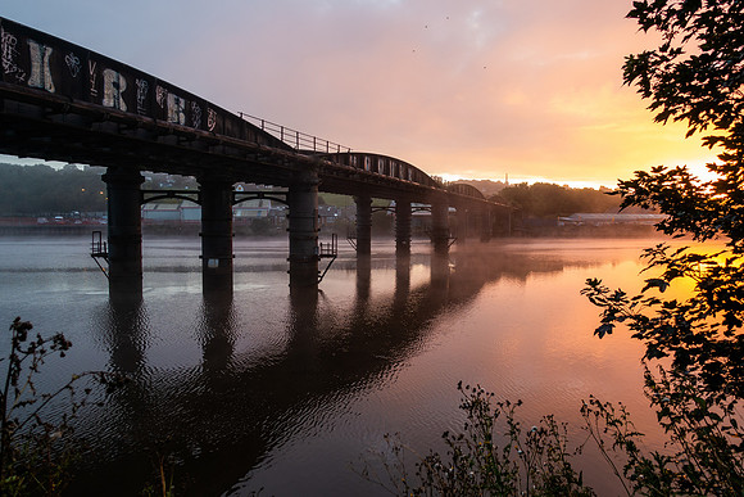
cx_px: 372
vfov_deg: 52.3
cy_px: 248
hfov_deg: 72.7
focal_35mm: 24
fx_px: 505
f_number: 2.8
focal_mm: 8.8
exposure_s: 1/60
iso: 125
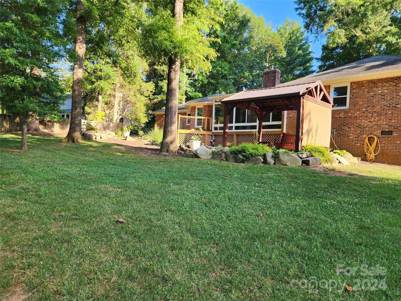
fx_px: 266
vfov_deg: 58.9
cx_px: 200
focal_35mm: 23
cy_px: 150
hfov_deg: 73.9
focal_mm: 6.4
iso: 32
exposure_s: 1/180
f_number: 1.8
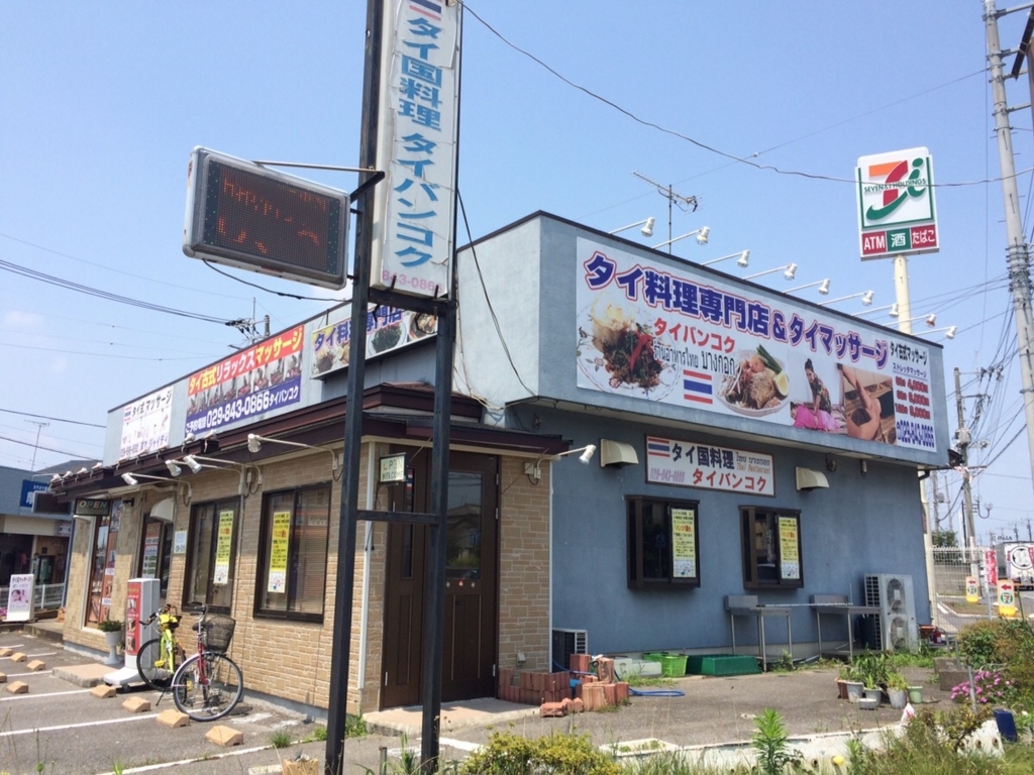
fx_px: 866
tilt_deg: +11.3
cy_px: 388
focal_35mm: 29
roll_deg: +0.1
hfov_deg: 61.7
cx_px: 517
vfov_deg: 48.2
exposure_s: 1/2160
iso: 32
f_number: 2.2
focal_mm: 4.15
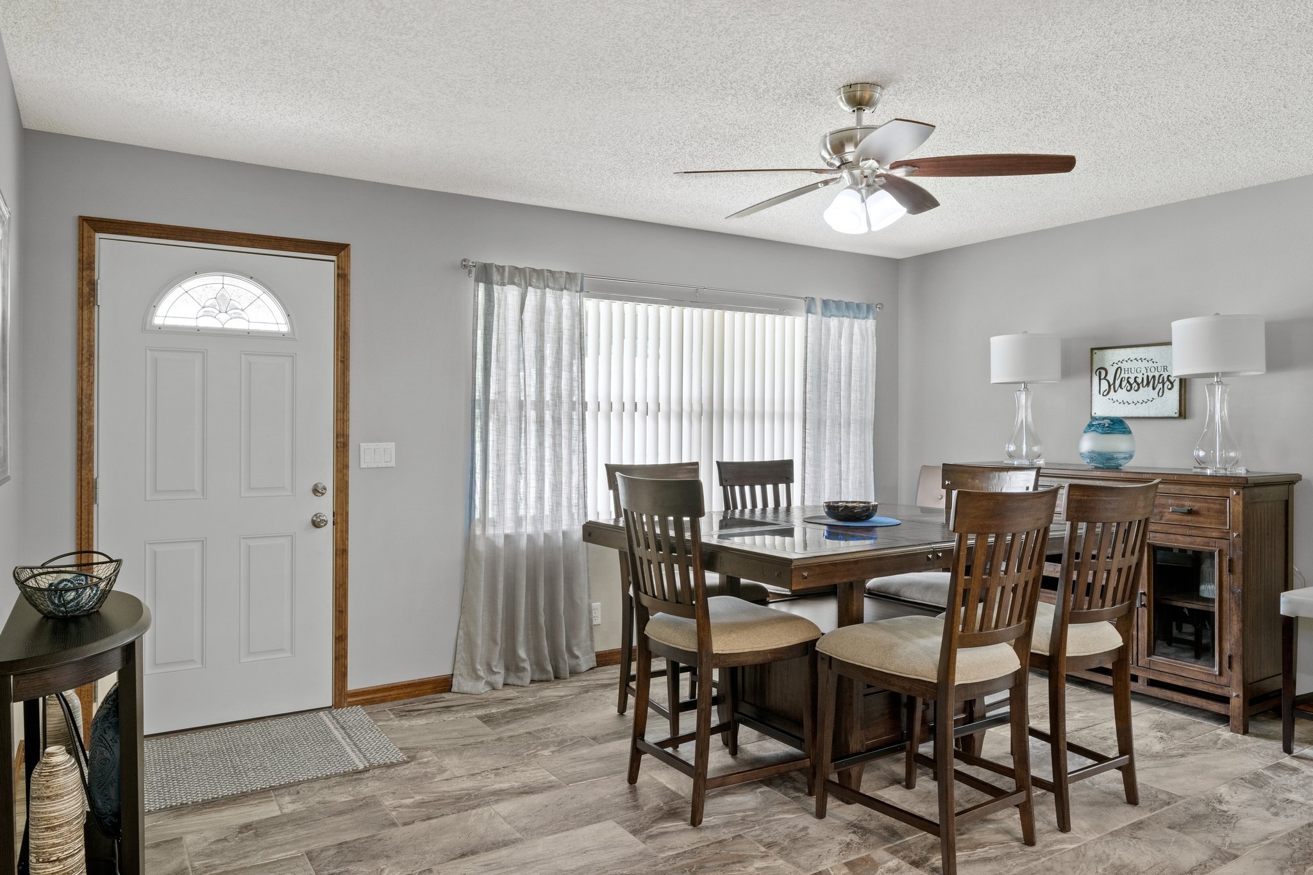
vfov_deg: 56.1
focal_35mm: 22
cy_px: 438
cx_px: 656
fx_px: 820
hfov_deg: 77.3
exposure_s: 2.5
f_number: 8
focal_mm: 15
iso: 320
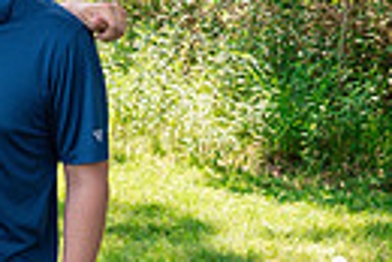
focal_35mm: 116
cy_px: 179
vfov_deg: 11.8
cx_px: -395
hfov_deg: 14.5
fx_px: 1265
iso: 250
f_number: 5.6
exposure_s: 1/250
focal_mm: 26
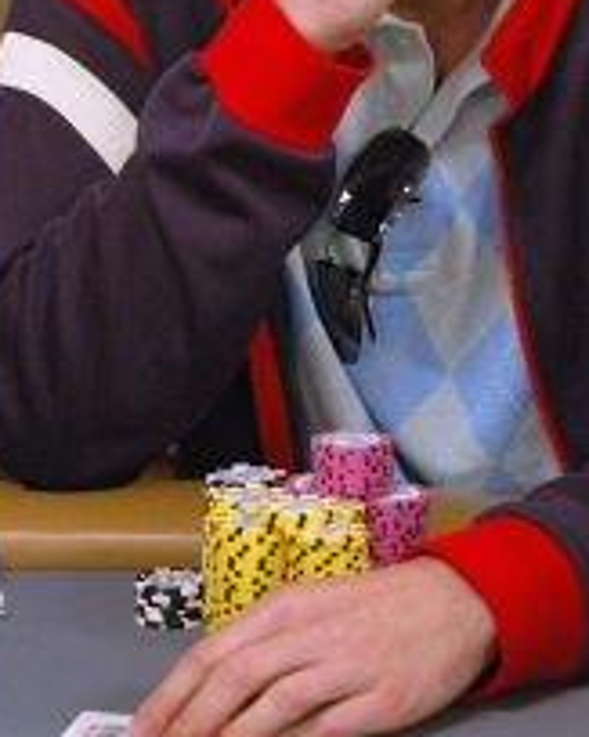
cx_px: 464
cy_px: 51
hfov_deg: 6.4
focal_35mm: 242
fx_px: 5279
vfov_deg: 8.0
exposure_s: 1/50
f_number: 4.5
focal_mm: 75
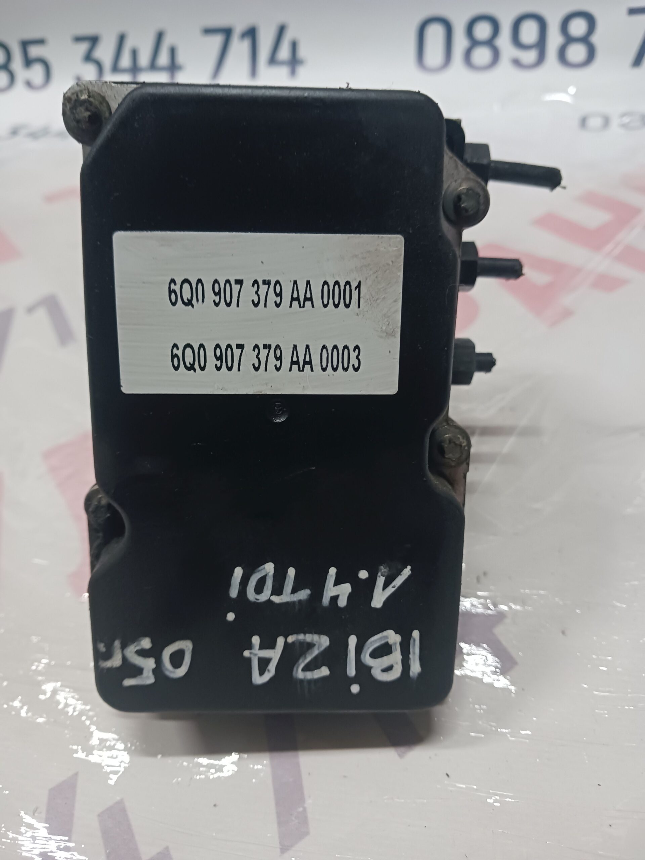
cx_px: 322
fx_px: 671
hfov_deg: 51.4
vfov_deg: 65.3
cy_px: 430
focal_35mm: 27
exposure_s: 1/25
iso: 320
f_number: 1.8
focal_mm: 4
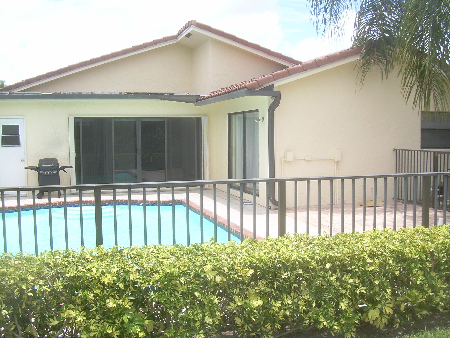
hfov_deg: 47.9
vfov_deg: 36.8
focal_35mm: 39
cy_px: 167
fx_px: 507
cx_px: 230
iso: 50
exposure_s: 1/273
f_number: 4.6
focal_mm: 6.3
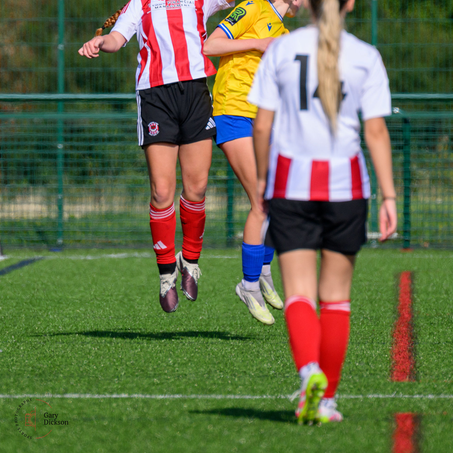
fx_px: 13754
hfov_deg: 1.9
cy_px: 119
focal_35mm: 929
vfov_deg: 1.9
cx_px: 176
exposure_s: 1/2000
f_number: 5.6
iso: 360
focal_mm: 400
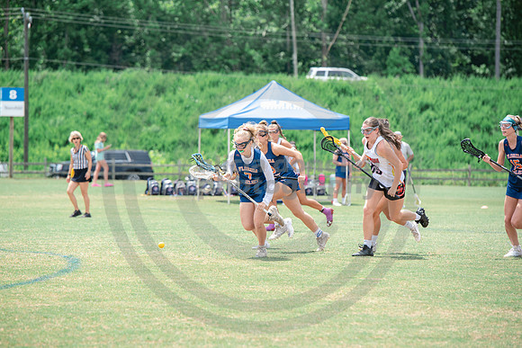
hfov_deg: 10.3
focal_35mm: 200
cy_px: 174
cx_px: 261
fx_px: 2901
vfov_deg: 6.9
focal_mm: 200
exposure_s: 1/1250
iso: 250
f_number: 4.5
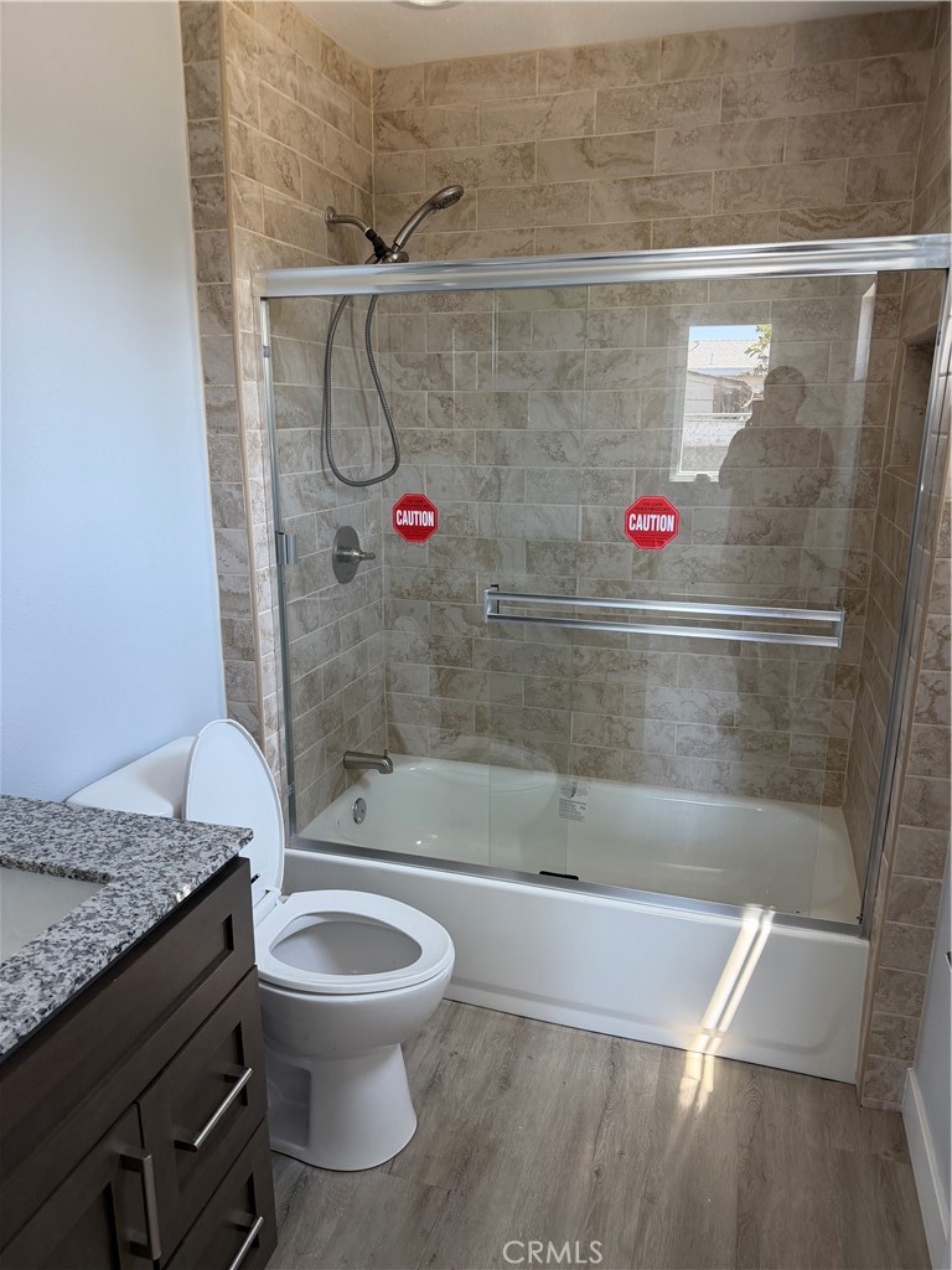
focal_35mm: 24
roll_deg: +0.5
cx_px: 476
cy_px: 635
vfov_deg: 71.6
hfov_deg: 56.8
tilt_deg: -13.2
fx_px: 880
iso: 160
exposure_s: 1/121
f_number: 1.78
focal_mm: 6.76
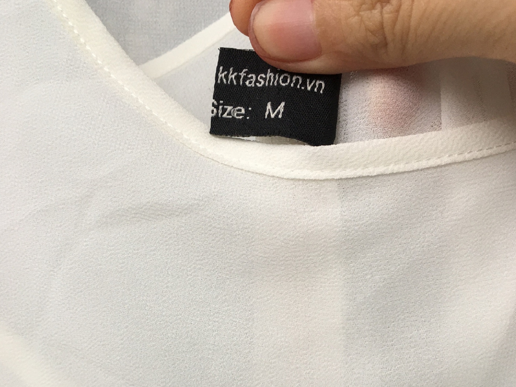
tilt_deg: -9.4
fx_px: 611
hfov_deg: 45.8
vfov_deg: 34.2
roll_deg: -1.6
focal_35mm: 41
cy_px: 305
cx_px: 259
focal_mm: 4.15
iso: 25
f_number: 2.2
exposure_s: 1/33
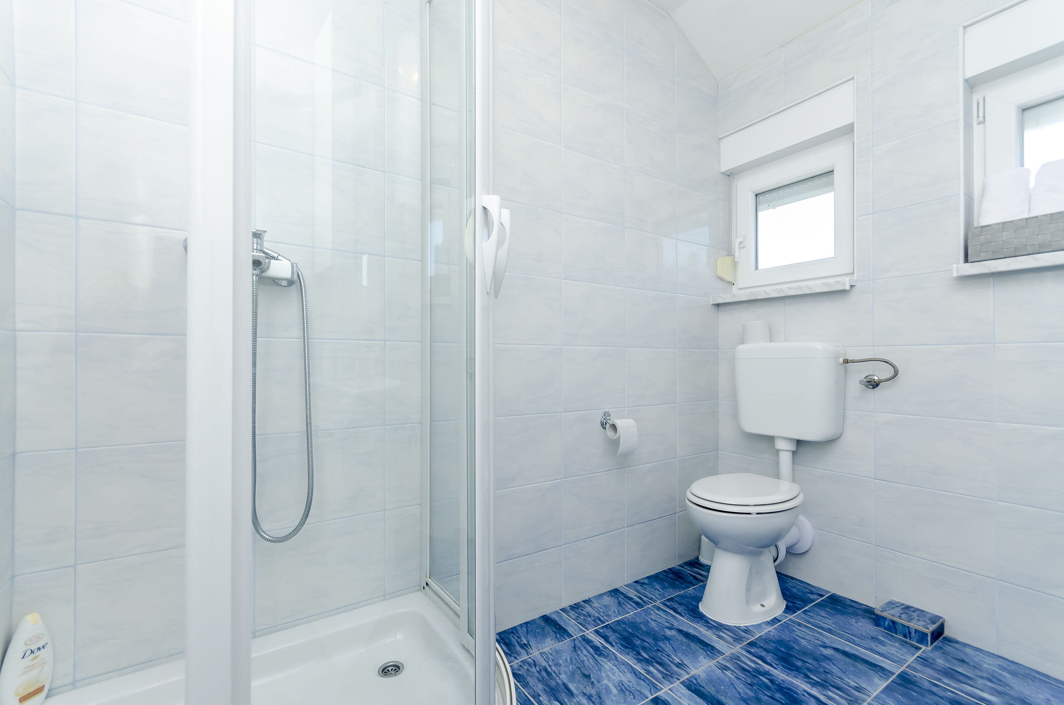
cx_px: 532
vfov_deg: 77.1
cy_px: 352
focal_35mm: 15
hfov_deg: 100.5
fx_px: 442
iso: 320
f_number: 9
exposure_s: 1/80
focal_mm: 10
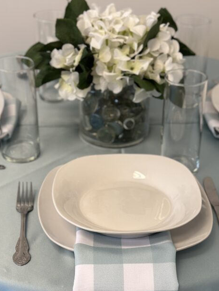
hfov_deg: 18.4
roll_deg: -1.3
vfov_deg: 24.1
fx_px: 674
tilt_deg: -33.0
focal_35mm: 80
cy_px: 229
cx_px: 127
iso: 80
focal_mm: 6.86
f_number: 1.78
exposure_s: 1/120
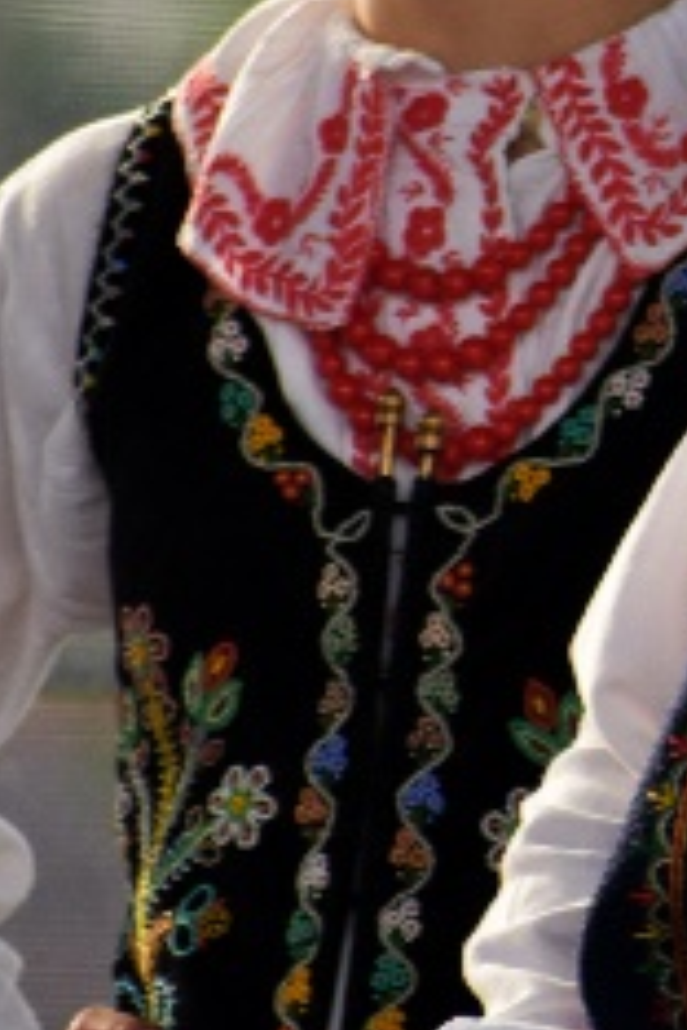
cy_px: 269
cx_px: 1152
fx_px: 35235
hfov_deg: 1.1
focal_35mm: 1231
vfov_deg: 1.7
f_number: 6
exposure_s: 1/250
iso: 560
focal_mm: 240
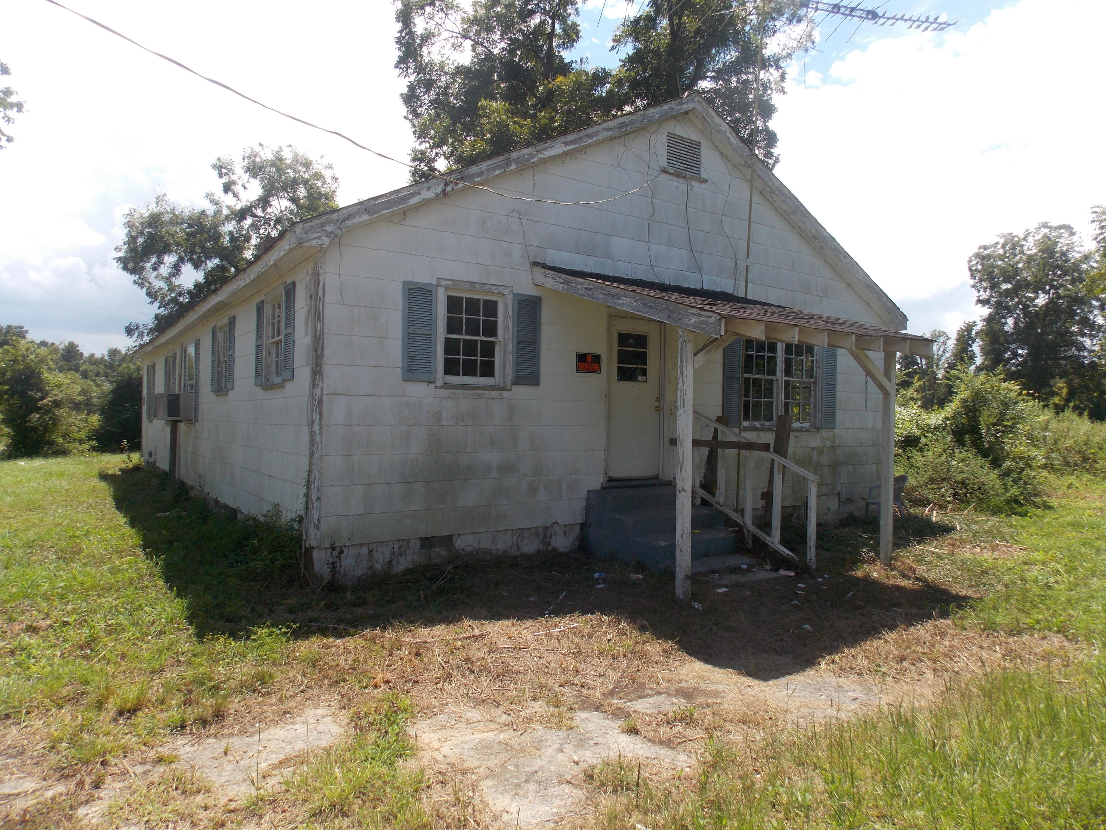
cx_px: 553
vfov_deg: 58.9
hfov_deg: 73.9
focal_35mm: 23
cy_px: 415
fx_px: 735
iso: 80
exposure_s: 1/640
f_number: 3.1
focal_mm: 4
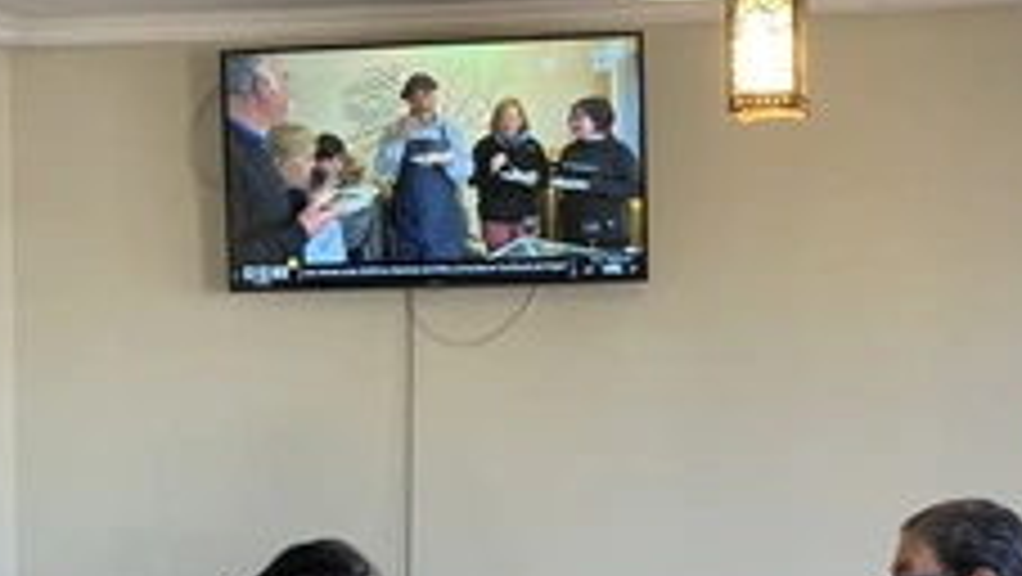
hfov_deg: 35.4
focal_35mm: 59
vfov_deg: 20.2
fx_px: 1600
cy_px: 441
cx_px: 558
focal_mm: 3.99
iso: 64
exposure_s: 1/50
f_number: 1.8
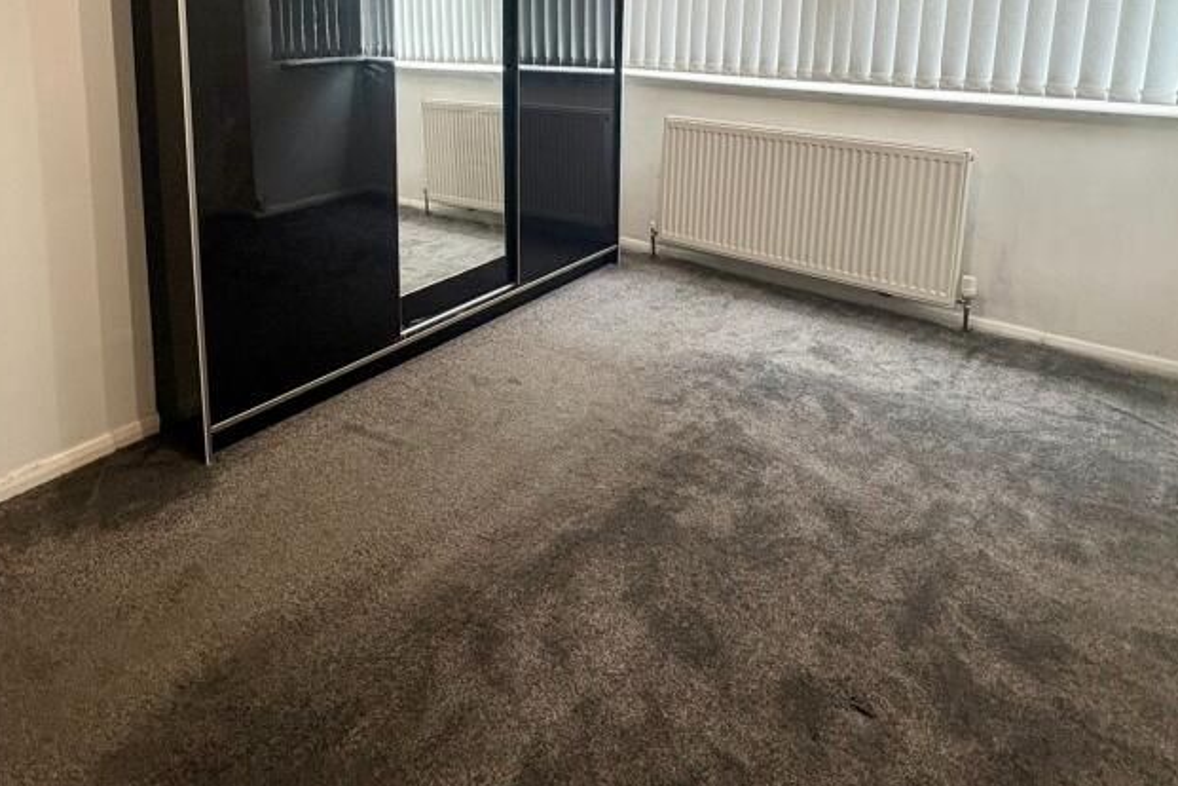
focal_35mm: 24
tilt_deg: -8.1
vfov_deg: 48.9
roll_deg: +0.3
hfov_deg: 72.4
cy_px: 118
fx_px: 785
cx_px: 433
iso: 200
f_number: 2.2
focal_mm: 2.22
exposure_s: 1/50
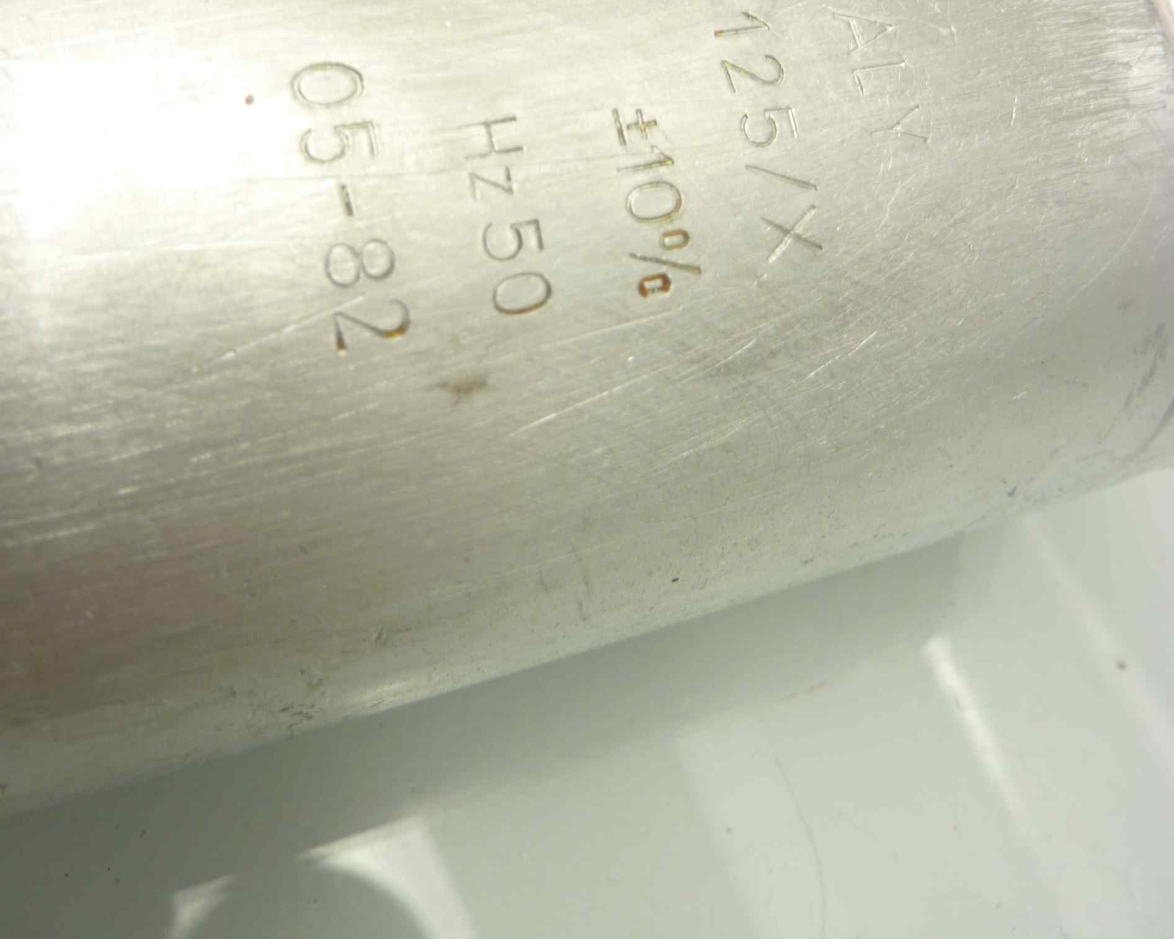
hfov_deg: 54.2
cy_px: 177
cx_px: 580
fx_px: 1146
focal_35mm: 33
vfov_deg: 42.4
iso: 80
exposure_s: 1/20
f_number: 3.3
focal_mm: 4.1
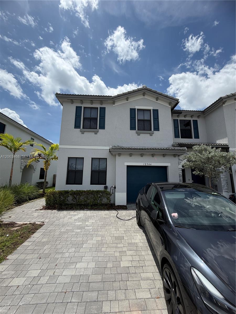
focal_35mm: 14
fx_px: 127
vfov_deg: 102.1
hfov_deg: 85.7
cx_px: 118
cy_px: 157
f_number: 2.2
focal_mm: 2.22
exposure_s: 1/1534
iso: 25
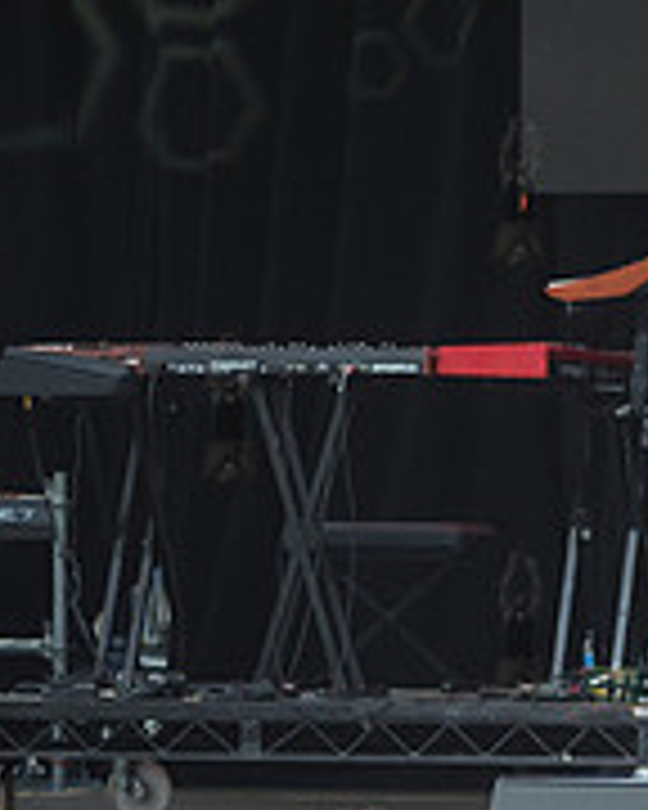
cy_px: 403
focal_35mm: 468
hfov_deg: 3.3
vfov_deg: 4.1
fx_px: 11219
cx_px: 1098
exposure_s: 1/320
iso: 800
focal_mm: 155
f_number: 3.2
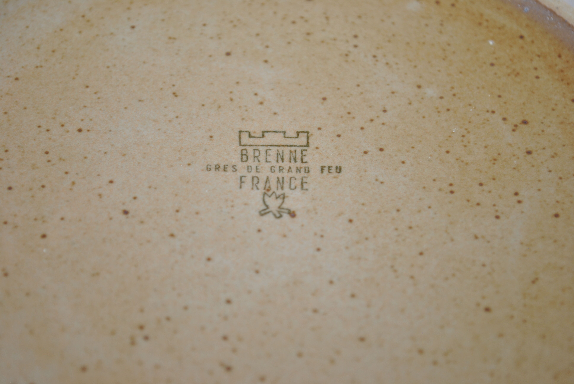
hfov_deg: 24.6
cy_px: 192
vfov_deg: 16.6
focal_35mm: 82
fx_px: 1317
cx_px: 287
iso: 200
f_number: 5.6
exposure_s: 1/20
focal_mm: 55
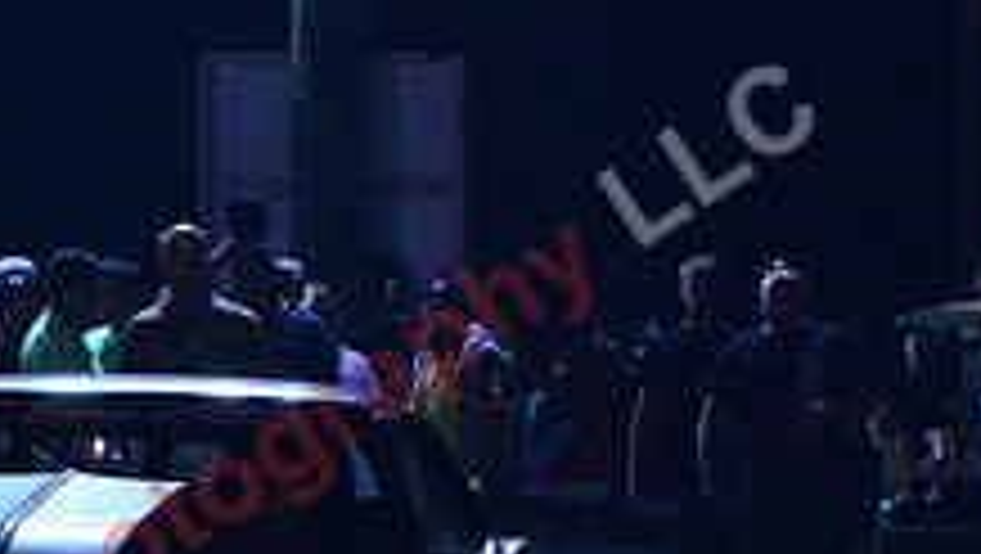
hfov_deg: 4.3
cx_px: 40
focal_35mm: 500
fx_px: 13016
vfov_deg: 2.4
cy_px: 640
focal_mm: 120
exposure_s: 1/30
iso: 4000
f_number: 10
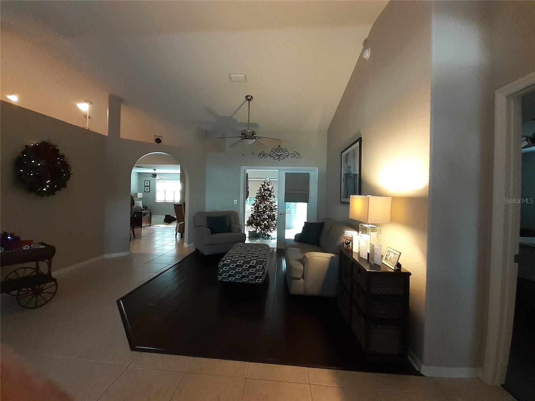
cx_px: 268
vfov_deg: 89.9
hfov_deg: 106.2
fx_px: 201
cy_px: 200
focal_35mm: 13
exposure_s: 1/25
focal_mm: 1.13
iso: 250
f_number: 2.2
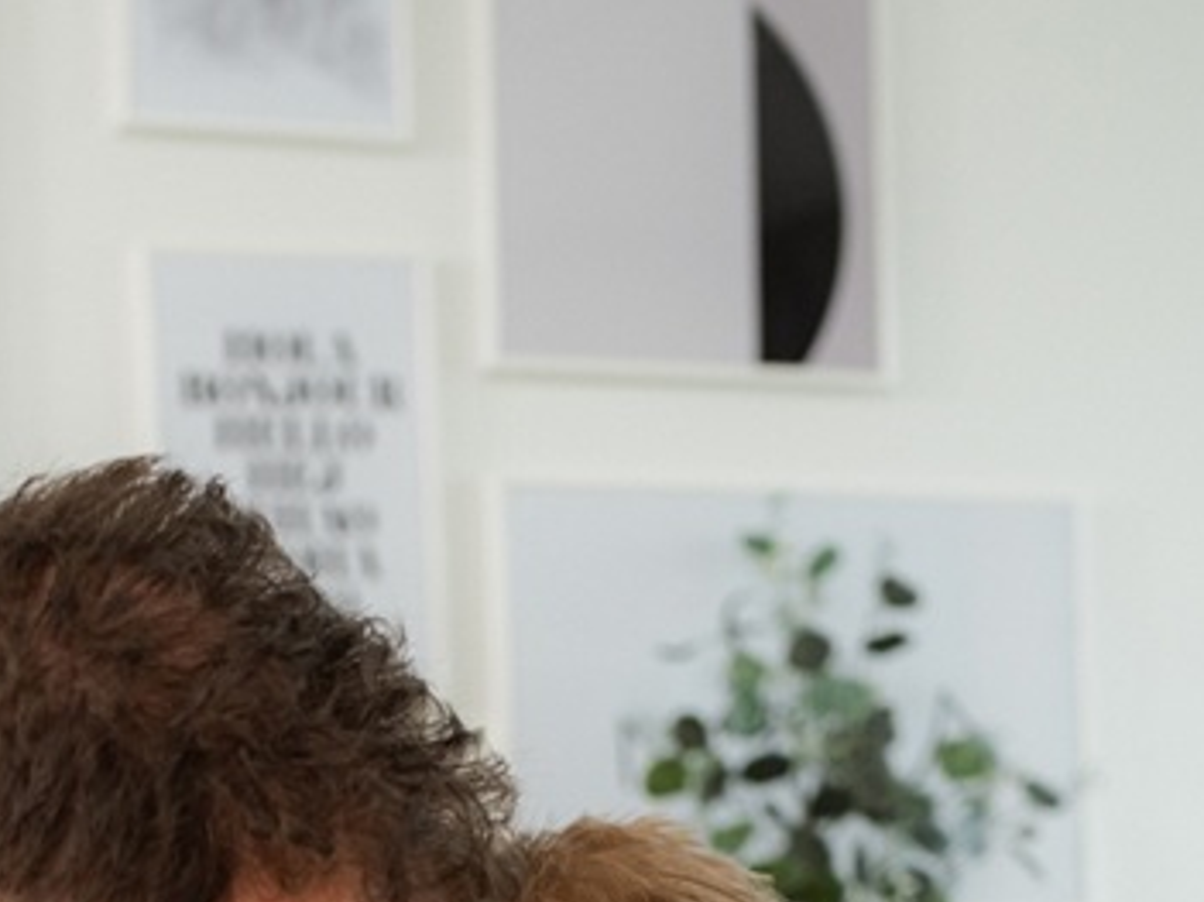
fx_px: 4033
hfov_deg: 16.8
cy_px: 1320
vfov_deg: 12.2
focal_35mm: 116
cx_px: 214
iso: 500
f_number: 3.2
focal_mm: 35
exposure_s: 1/200
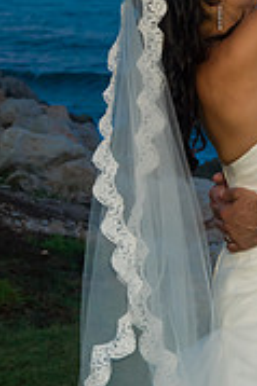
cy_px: -19
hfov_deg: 10.4
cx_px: 249
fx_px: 1405
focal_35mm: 131
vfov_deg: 15.3
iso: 800
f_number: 5.6
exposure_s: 1/125
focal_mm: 52
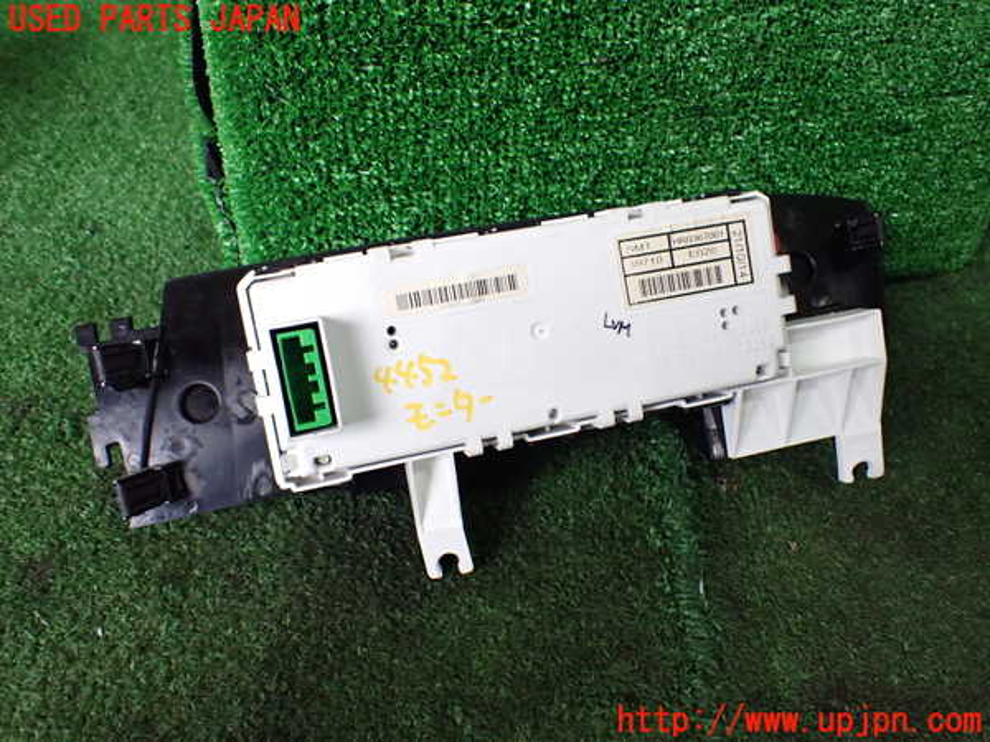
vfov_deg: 46.8
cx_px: 495
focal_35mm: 30
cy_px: 371
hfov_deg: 60.0
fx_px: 858
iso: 800
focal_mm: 5.4
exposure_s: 1/125
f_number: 2.3
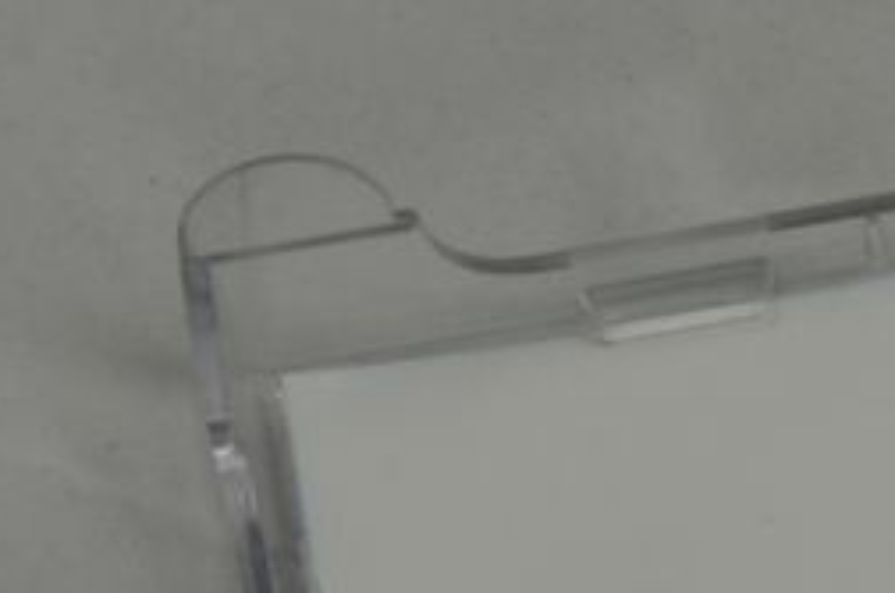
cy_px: 385
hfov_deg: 4.5
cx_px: 3090
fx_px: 10645
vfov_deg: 3.2
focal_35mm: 429
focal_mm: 40
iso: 100
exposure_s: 1/3
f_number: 20
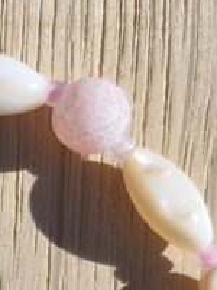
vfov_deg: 15.6
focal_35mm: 118
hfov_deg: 11.9
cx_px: -127
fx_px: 986
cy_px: 409
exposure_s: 1/2500
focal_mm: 5.54
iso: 50
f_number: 1.8
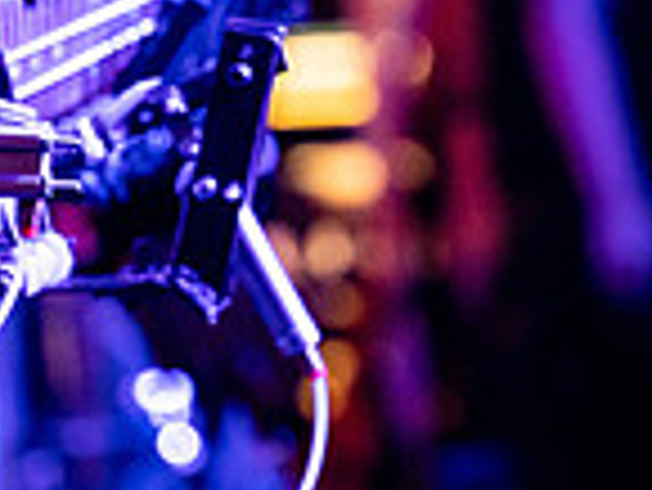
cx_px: 567
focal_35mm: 269
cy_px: -137
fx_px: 5071
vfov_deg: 5.5
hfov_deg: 7.3
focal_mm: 70
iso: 3200
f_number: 2.8
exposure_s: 1/200
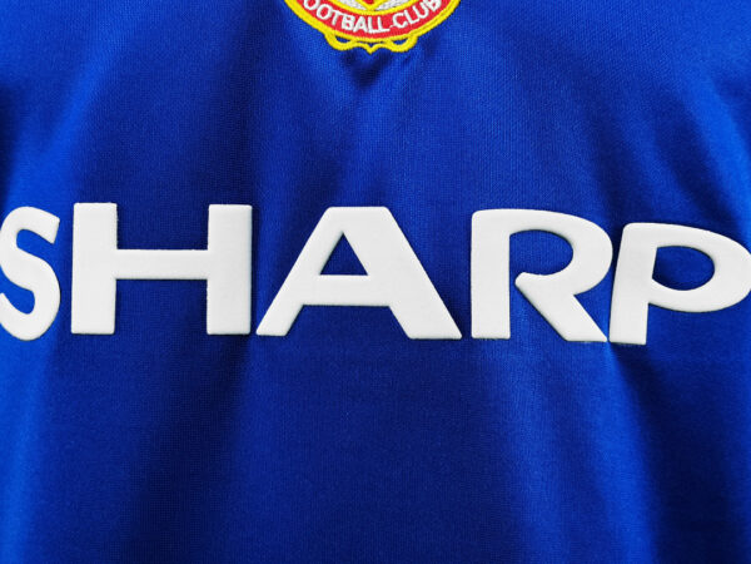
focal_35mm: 54
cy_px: 282
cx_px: 376
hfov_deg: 35.5
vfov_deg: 27.0
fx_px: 1172
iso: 125
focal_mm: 5.58
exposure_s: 1/50
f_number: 1.8
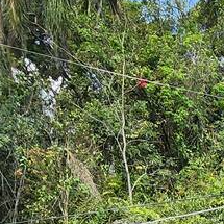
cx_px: 380
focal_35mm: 77
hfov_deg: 18.5
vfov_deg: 17.4
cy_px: 424
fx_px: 564
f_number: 2.2
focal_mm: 2.2
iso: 50
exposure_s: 1/748
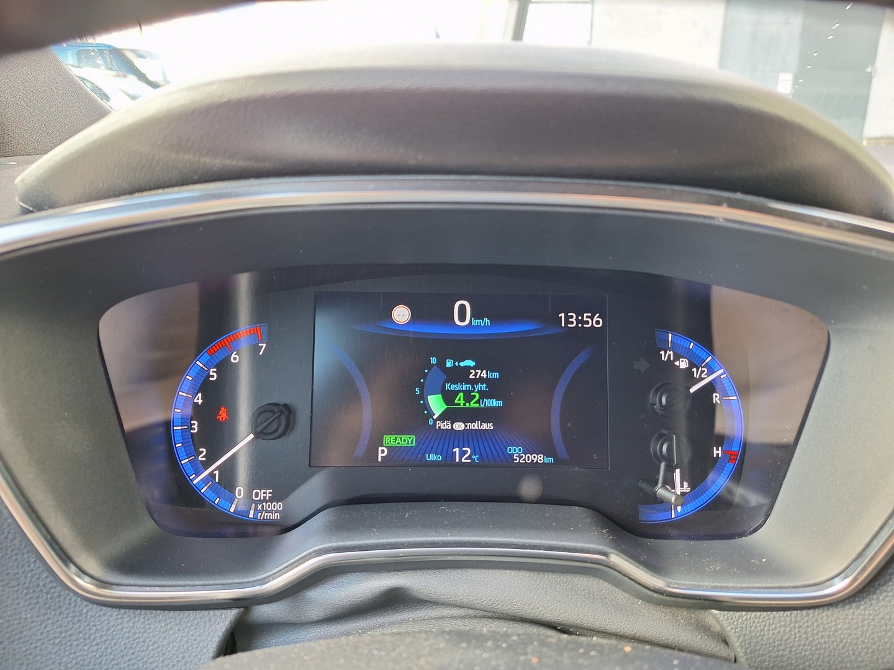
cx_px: 447
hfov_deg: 73.9
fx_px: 594
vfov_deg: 58.9
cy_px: 335
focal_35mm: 23
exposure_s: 1/50
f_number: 1.8
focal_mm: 5.54
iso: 160
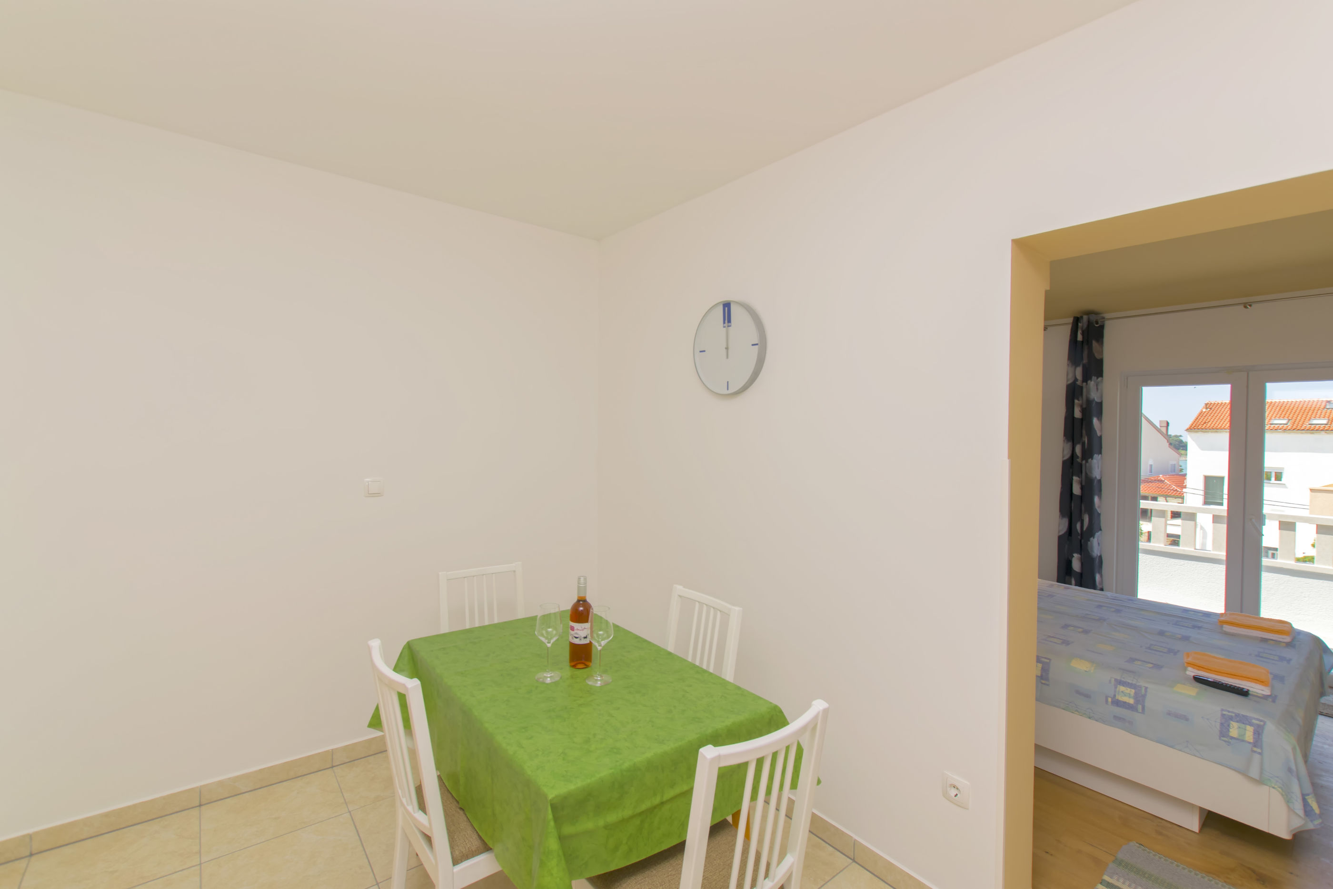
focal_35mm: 15
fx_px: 555
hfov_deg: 100.4
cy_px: 444
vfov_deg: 77.3
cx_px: 666
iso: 200
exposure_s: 1/160
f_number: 6.3
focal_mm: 10
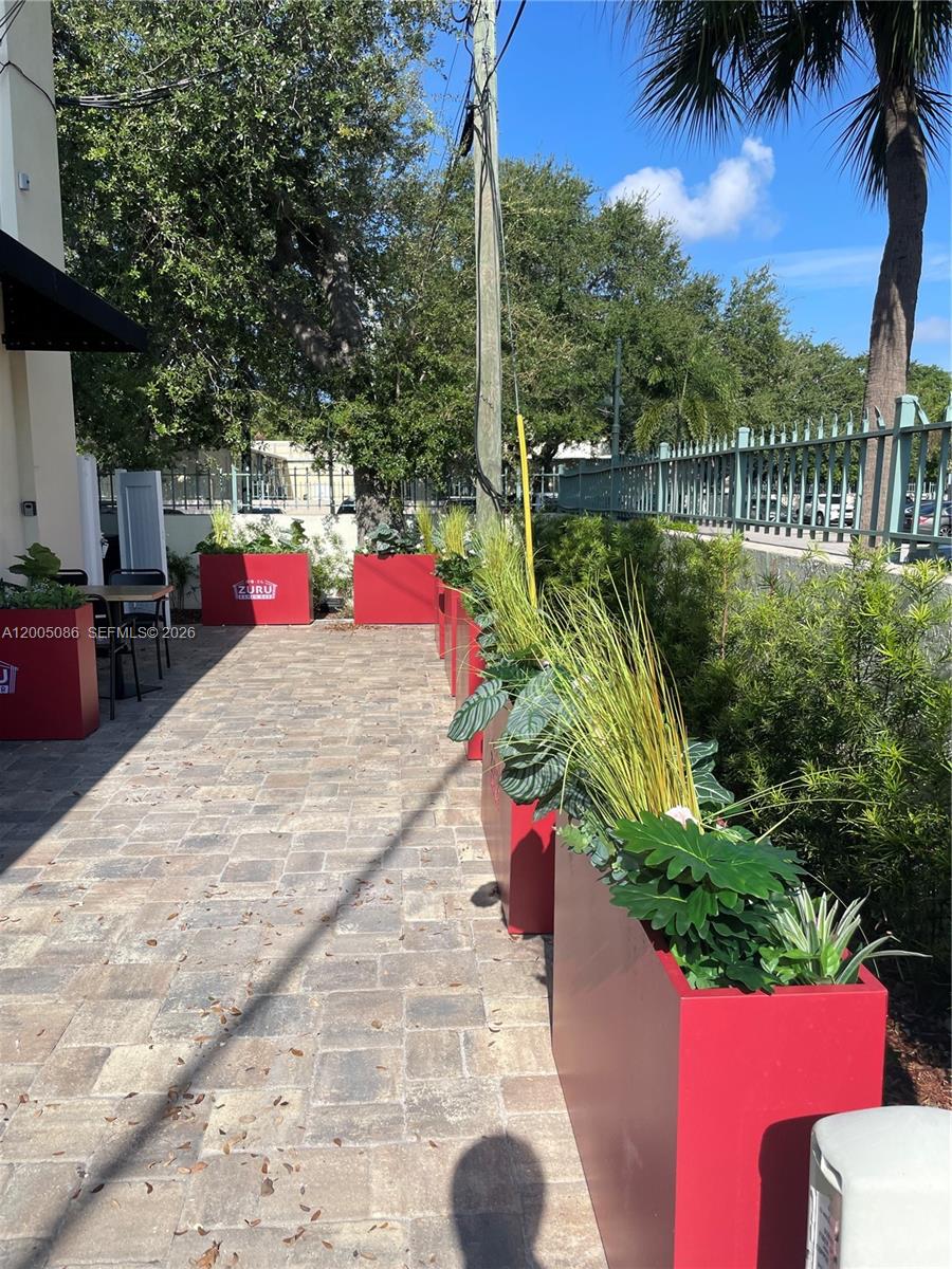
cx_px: 476
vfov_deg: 67.3
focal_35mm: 26
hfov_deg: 53.1
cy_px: 634
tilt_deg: -8.5
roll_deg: -0.2
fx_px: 953
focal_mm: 4.2
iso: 32
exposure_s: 1/2959
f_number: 1.6
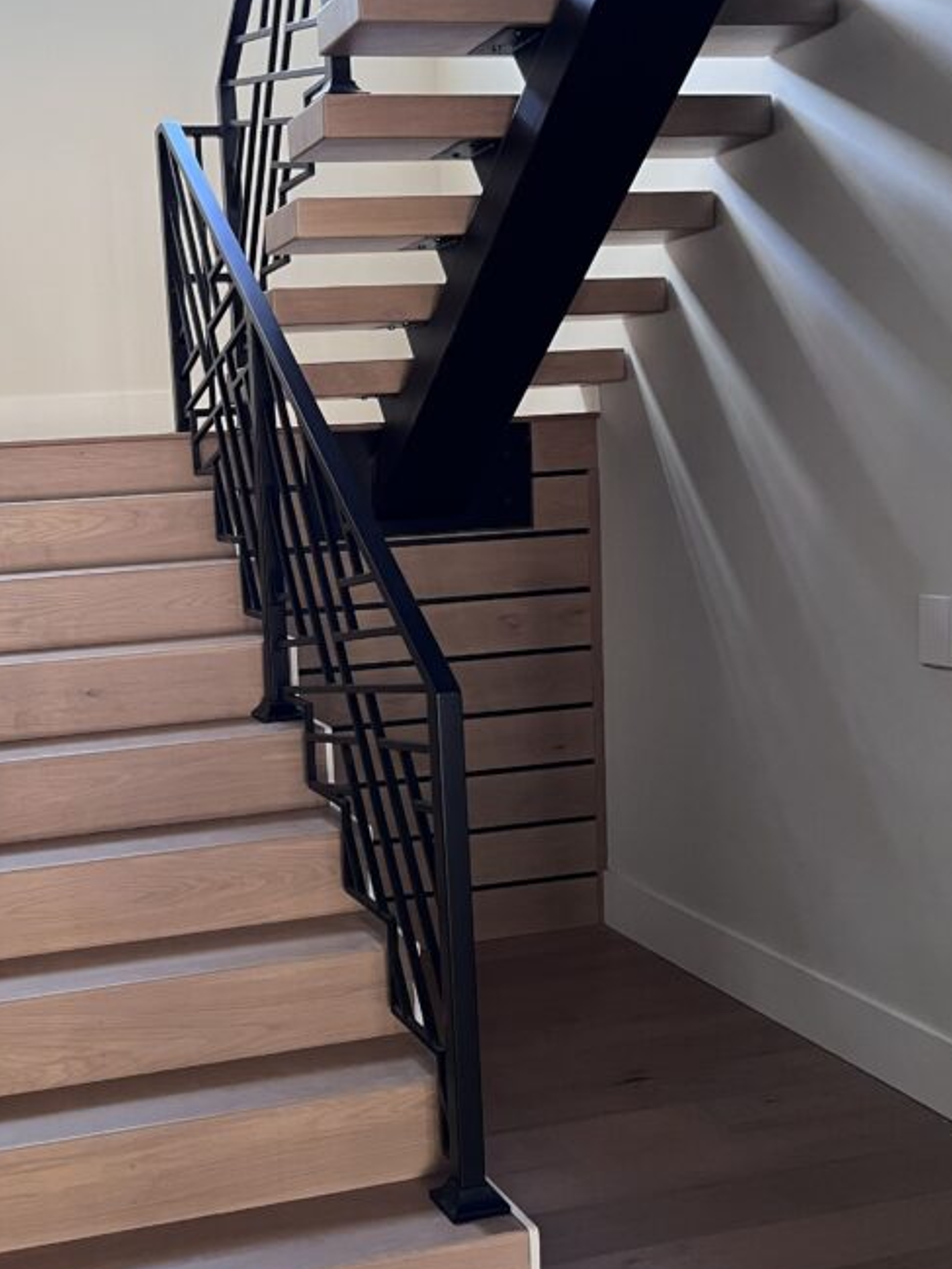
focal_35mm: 41
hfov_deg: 34.4
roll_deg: +4.0
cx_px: 231
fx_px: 1503
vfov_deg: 45.8
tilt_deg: -7.4
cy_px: 639
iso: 250
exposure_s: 1/60
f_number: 1.6
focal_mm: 5.1
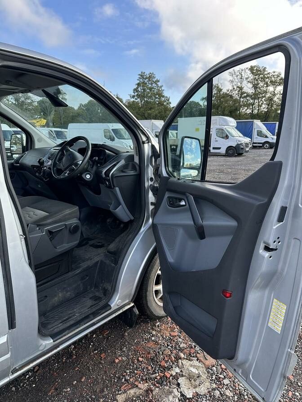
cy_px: 201
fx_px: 279
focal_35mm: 24
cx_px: 151
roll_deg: +0.6
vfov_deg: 71.6
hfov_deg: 56.8
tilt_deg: -13.1
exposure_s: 1/864
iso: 80
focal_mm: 6.86
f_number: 1.78
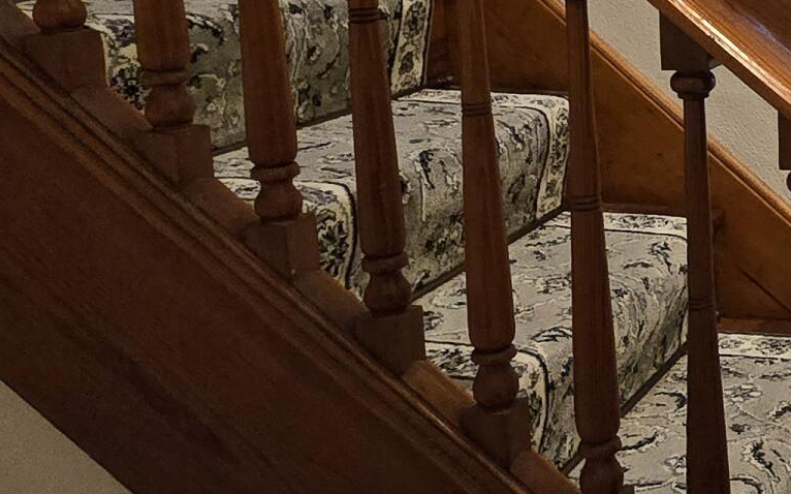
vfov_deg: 23.3
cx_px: 1017
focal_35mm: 54
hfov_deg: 30.2
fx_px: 1164
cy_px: 41
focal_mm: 2.2
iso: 800
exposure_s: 1/60
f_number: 2.2
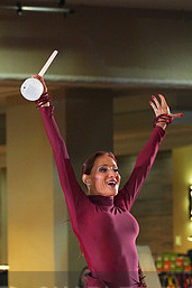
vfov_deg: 6.4
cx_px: 105
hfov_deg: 4.2
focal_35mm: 323
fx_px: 2587
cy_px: 309
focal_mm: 143
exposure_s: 1/400
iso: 6400
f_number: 5
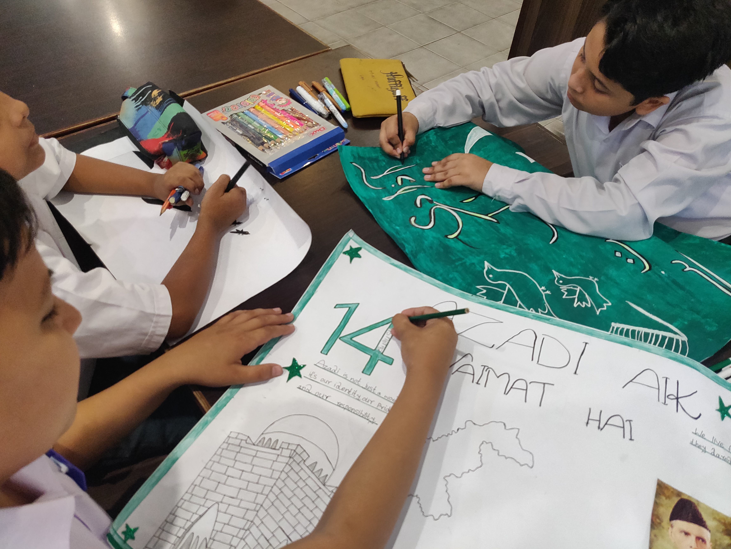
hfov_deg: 69.4
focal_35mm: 25
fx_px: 528
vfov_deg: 54.9
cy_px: 274
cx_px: 366
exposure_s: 1/50
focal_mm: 4.25
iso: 1600
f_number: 1.7
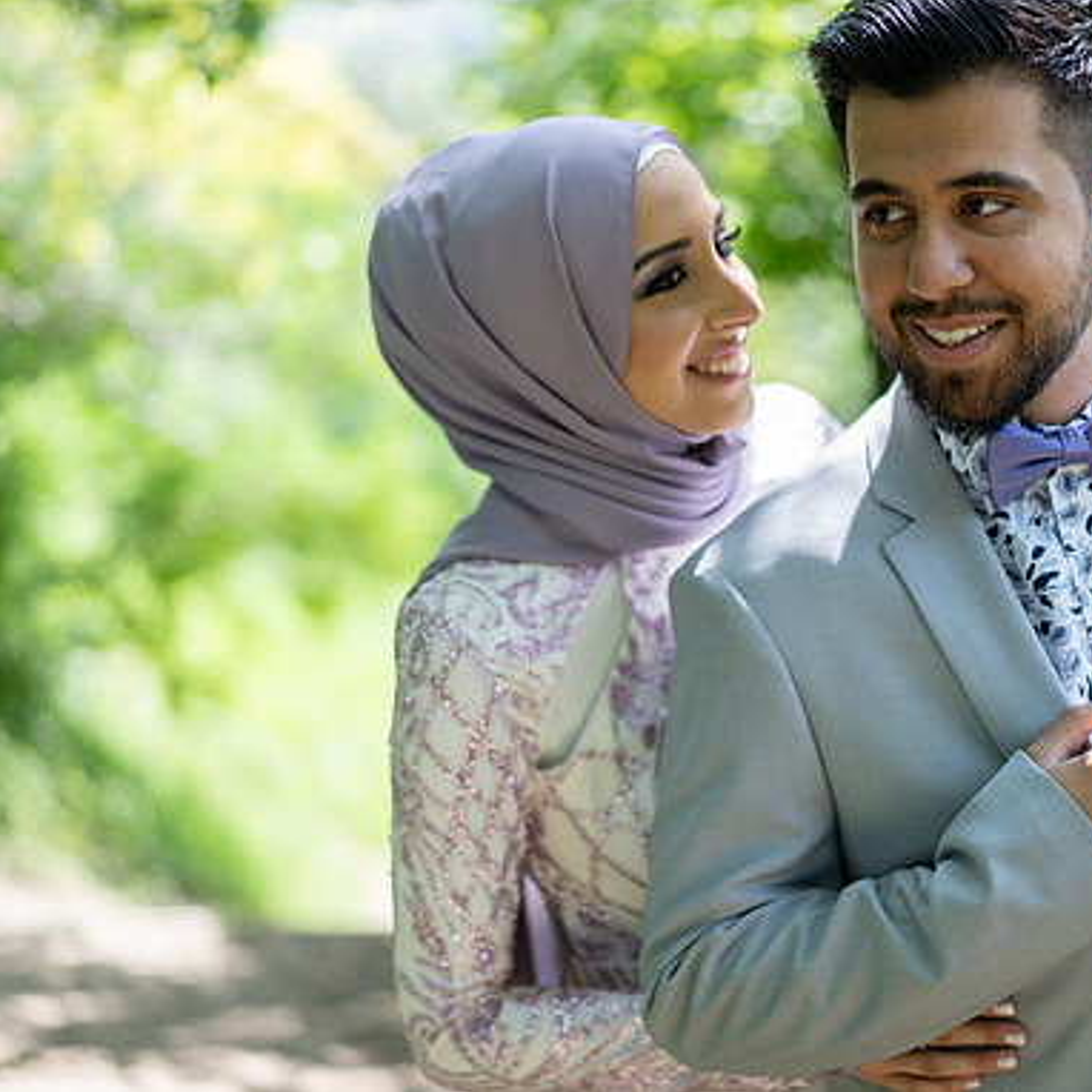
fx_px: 2534
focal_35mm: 71
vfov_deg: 24.3
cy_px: 542
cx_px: 729
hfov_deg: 24.2
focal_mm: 55
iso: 100
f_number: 1.8
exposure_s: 1/500
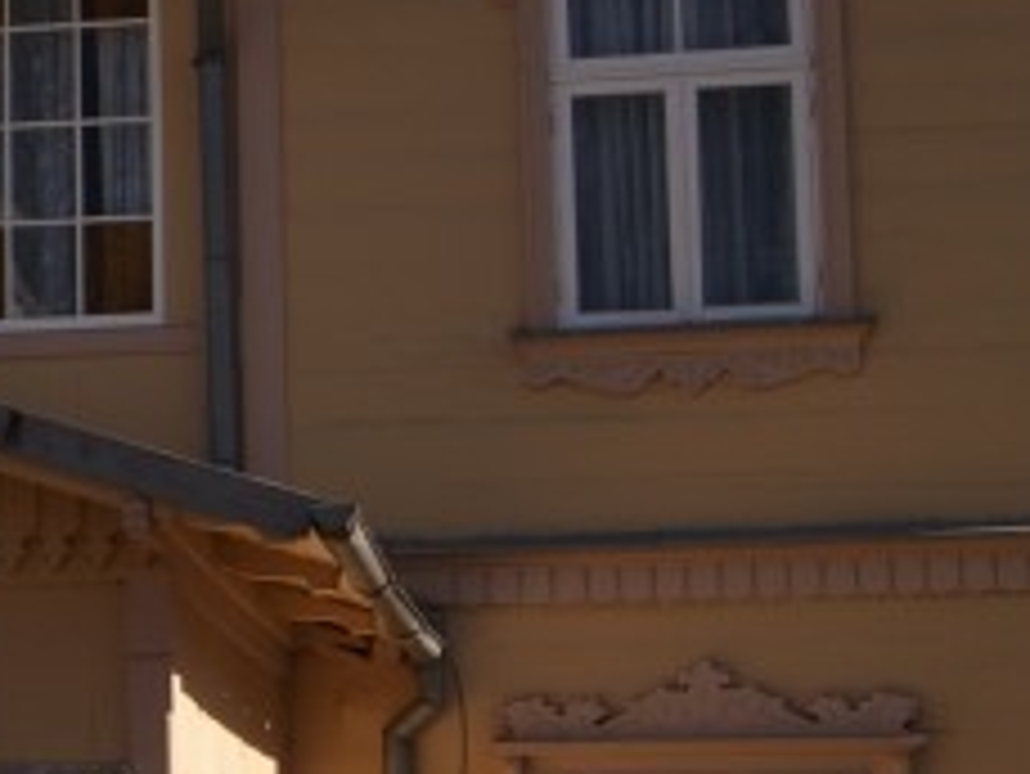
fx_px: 3840
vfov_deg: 11.5
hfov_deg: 14.0
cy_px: 326
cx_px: -639
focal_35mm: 129
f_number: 9
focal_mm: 20
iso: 100
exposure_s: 1/80
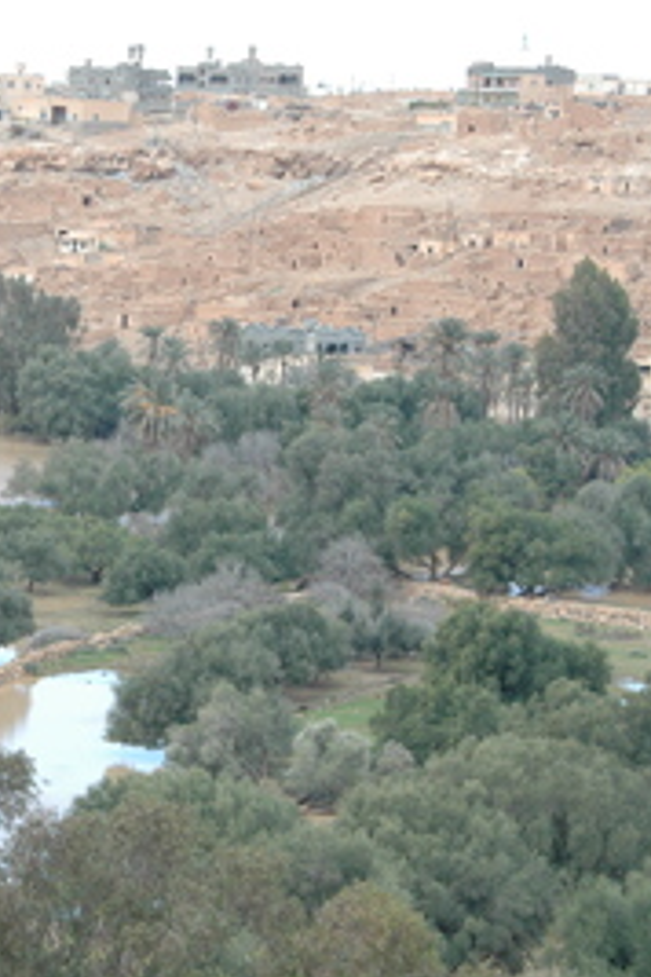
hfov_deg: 8.9
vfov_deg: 13.4
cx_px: -26
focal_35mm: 153
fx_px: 4150
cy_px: 520
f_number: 9
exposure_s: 1/320
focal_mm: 62
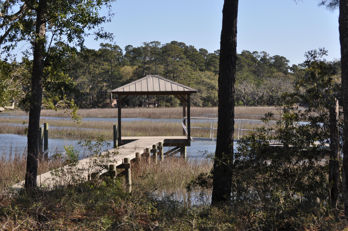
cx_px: 174
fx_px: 796
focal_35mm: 82
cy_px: 116
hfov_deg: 24.6
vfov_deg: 16.5
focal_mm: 55
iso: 200
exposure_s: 1/250
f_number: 8
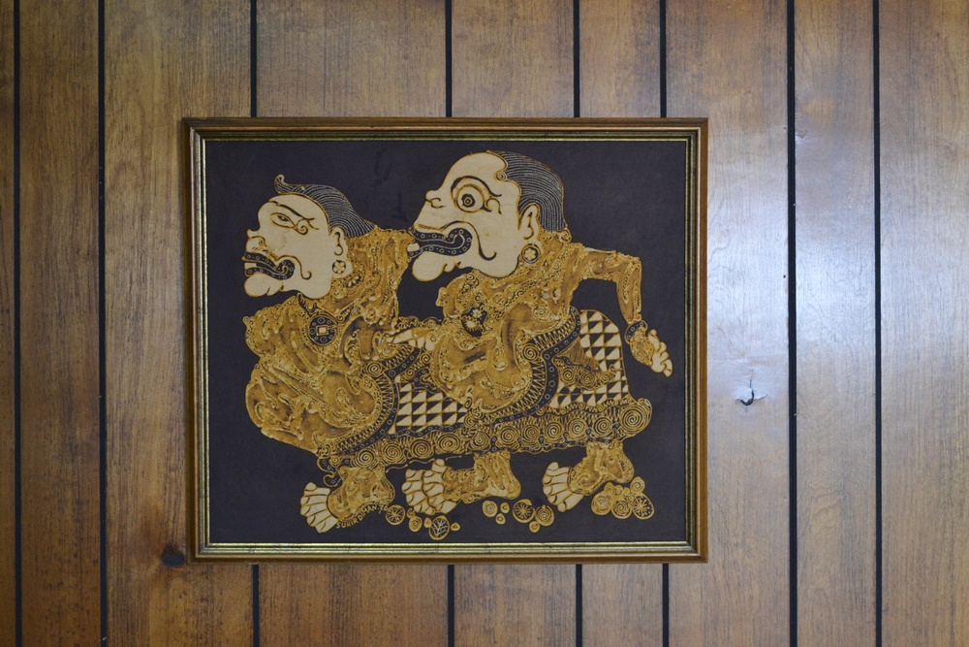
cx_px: 484
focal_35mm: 51
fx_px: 1373
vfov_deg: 26.5
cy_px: 324
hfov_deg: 38.9
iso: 1100
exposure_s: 1/15
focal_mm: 34
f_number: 5
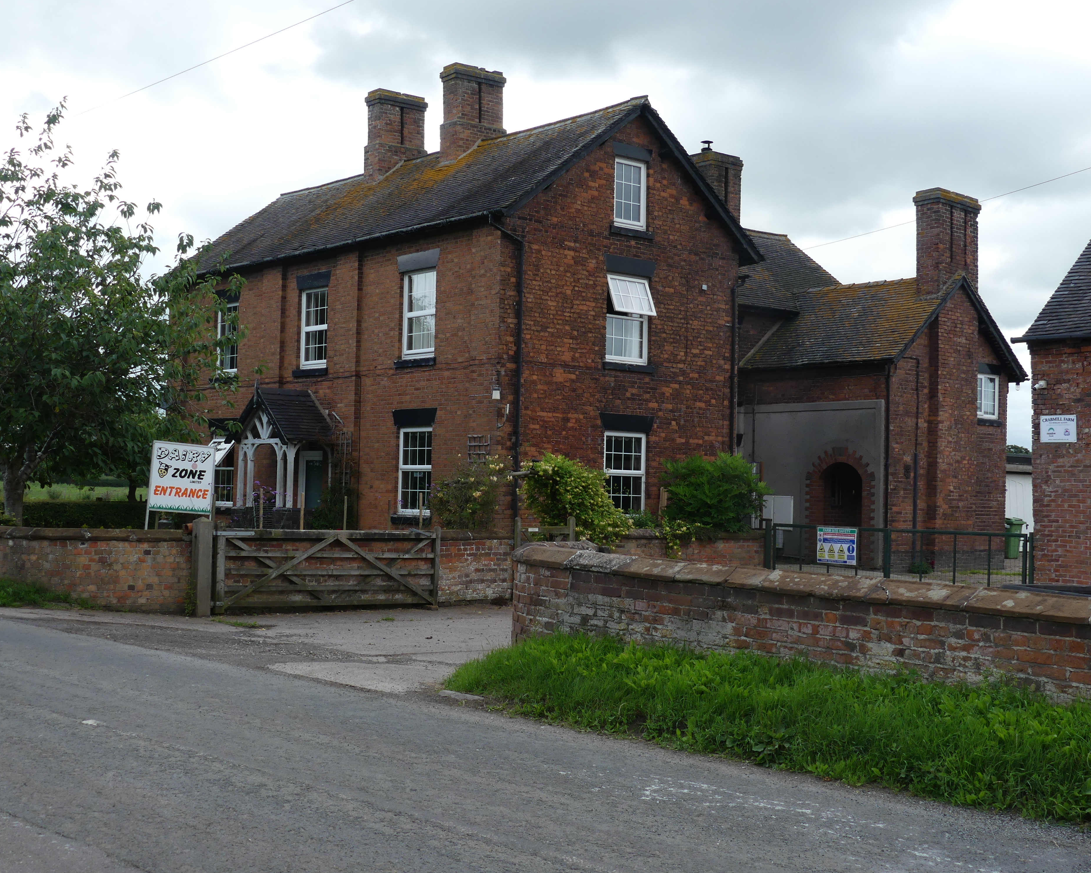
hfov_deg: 42.0
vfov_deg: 34.1
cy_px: 435
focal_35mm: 44
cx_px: 518
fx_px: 1421
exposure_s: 1/400
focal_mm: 7.6
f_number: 4
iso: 100
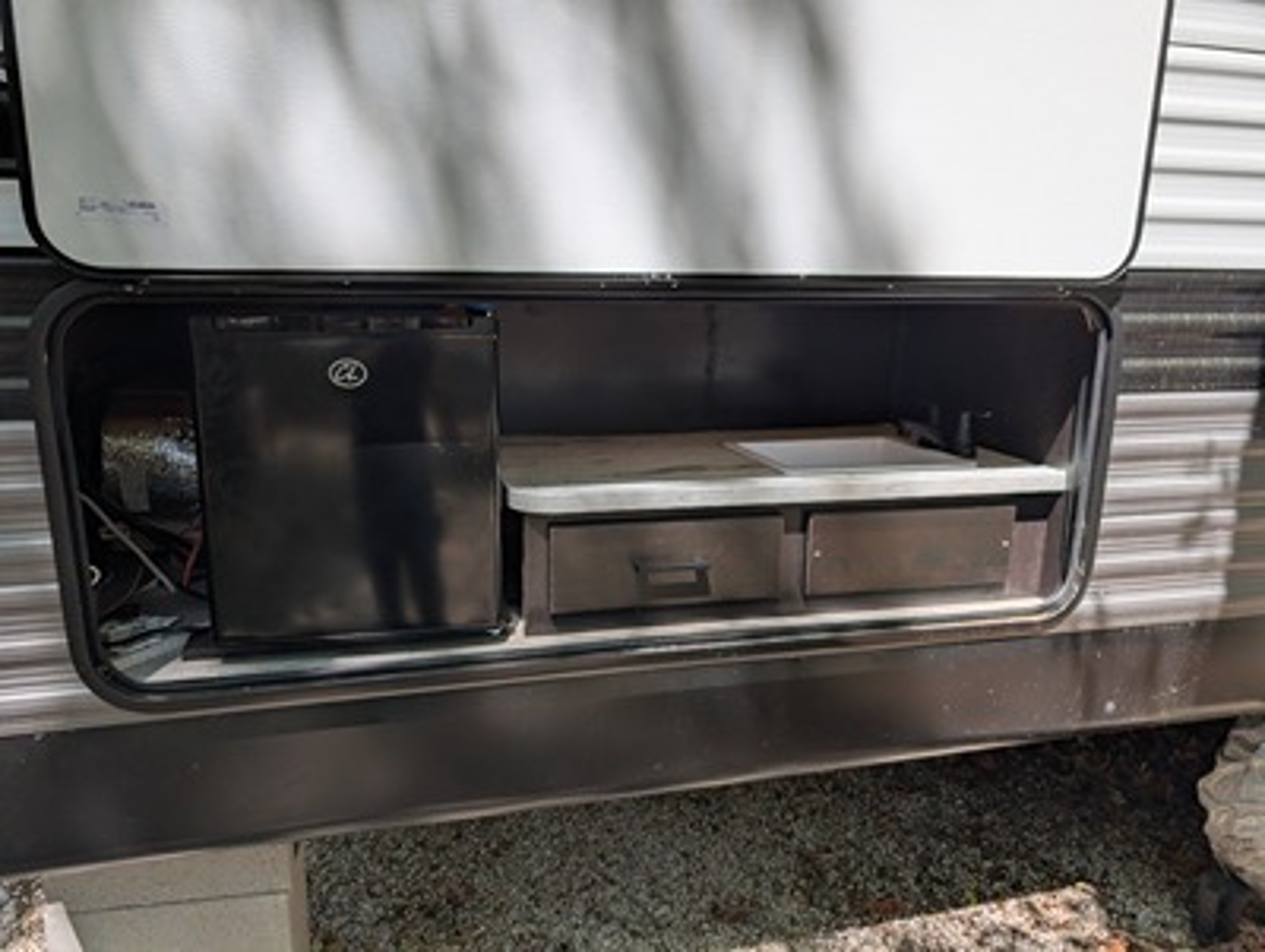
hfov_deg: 71.5
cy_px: 476
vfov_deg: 56.9
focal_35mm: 24
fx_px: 878
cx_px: 632
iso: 22
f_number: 1.68
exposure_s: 1/858
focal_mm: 6.9
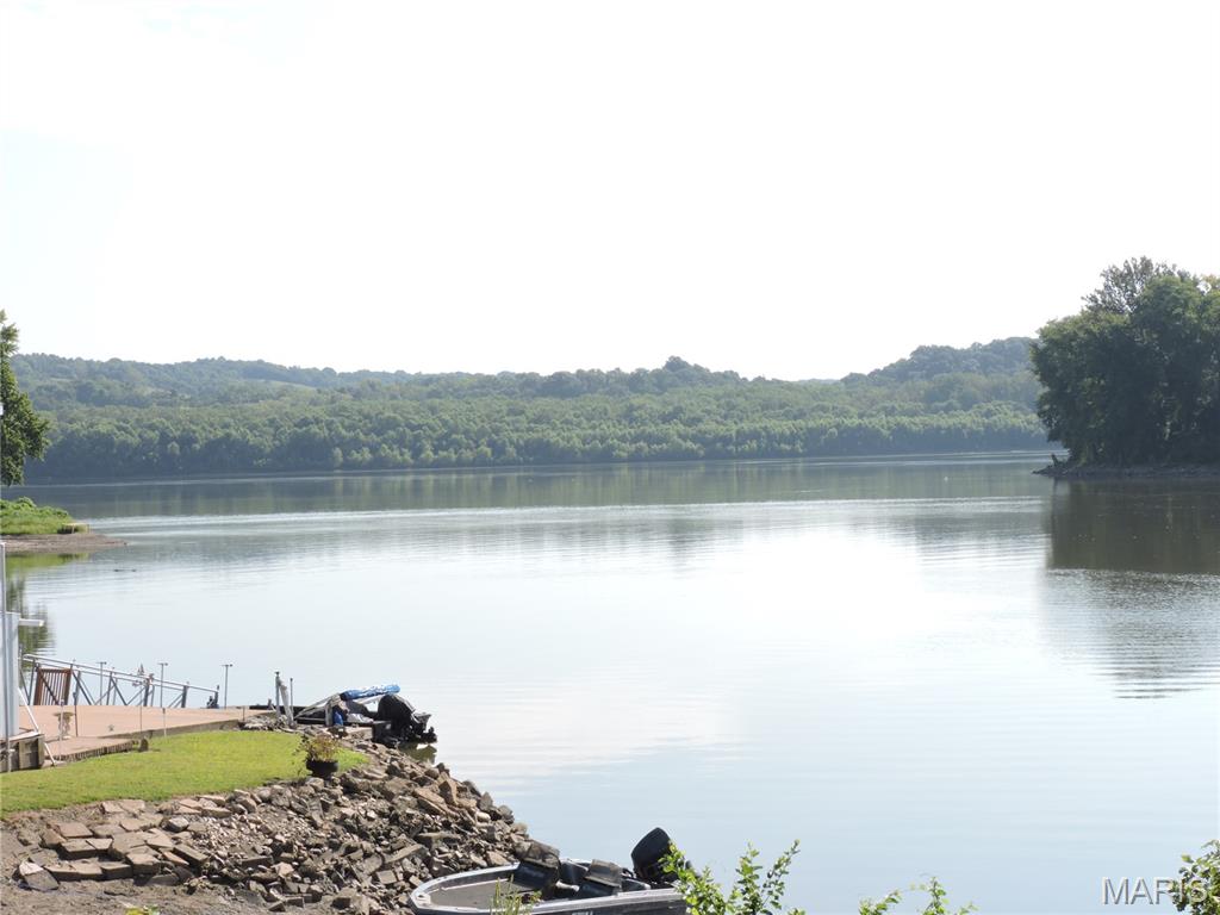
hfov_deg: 27.8
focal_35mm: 70
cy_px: 458
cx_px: 610
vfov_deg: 21.0
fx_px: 2467
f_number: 7.6
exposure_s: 1/160
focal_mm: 12.5
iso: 100
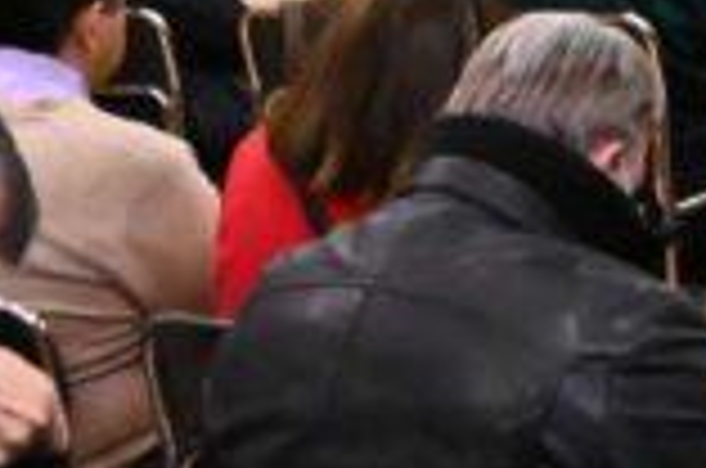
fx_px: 4599
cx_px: 1493
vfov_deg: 5.7
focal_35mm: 235
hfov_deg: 8.3
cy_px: -392
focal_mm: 24
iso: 9000
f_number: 5.6
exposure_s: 1/200
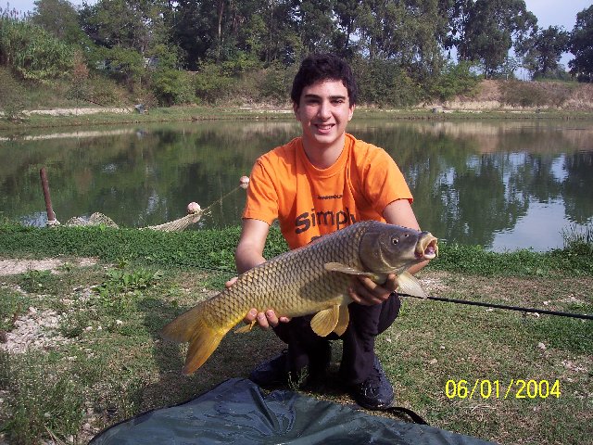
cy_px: 222
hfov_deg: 47.9
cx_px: 296
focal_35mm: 39
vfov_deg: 36.8
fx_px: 668
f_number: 4
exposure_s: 1/500
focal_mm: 8
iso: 100
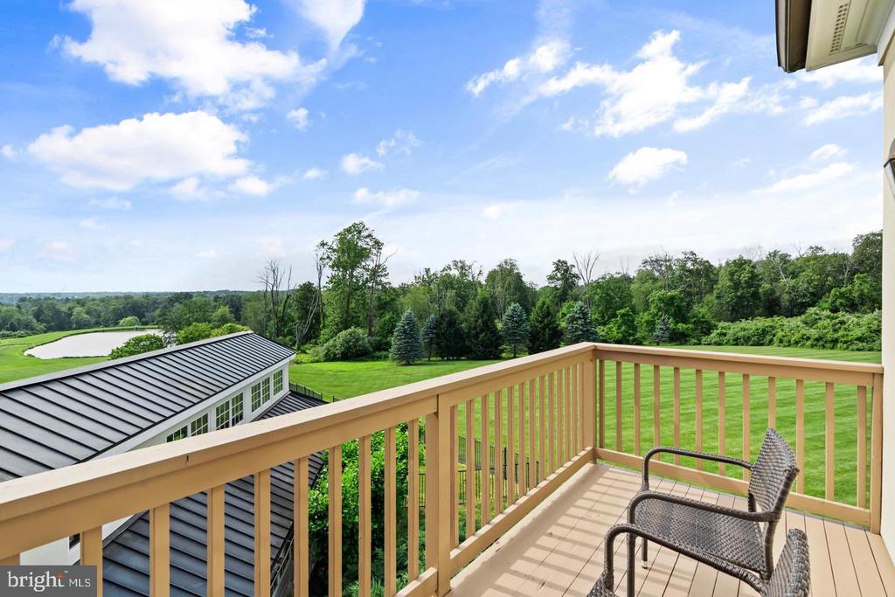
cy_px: 298
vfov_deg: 73.8
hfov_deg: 96.7
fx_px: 398
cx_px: 448
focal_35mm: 16
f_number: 9
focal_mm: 16
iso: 250
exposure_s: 1/80
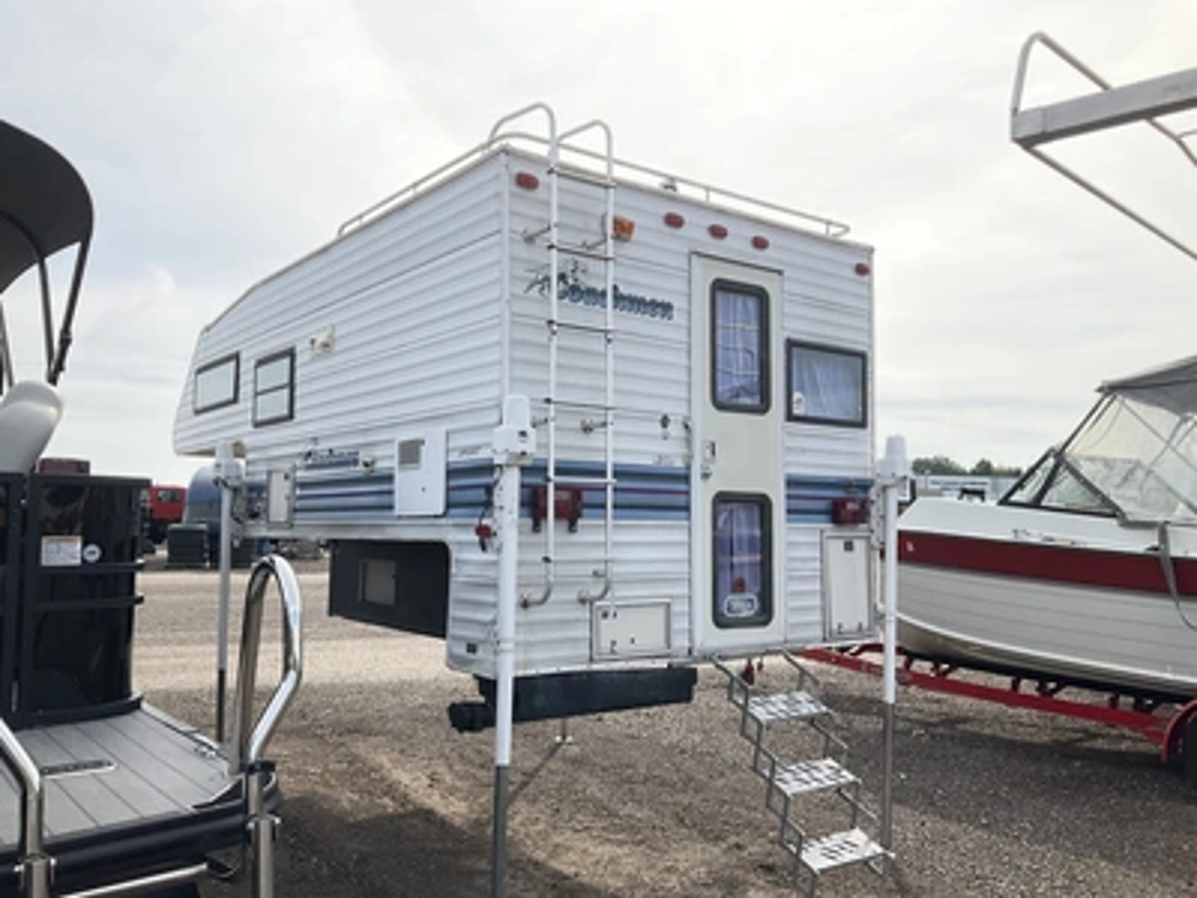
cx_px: 598
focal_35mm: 29
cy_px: 449
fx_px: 1003
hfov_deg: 61.7
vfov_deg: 48.2
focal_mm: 3
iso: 25
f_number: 1.8
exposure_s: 1/2538
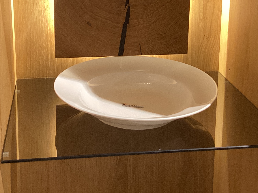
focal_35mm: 60
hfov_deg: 32.1
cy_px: 10
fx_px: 447
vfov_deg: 23.6
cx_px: 105
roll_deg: +0.3
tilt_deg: -13.3
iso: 250
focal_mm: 3.3
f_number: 2.4
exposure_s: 1/60
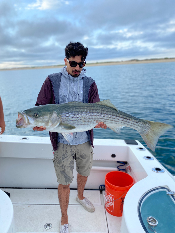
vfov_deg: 67.3
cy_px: 116
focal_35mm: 26
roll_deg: +2.4
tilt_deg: -14.2
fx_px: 175
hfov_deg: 53.1
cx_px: 88
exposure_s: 1/1170
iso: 32
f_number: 1.8
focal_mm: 4.25
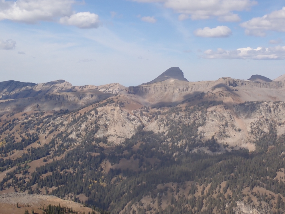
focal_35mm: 62
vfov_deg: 23.7
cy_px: 107
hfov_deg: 31.2
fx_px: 510
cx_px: 142
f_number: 14
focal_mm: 11.09
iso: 160
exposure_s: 1/125
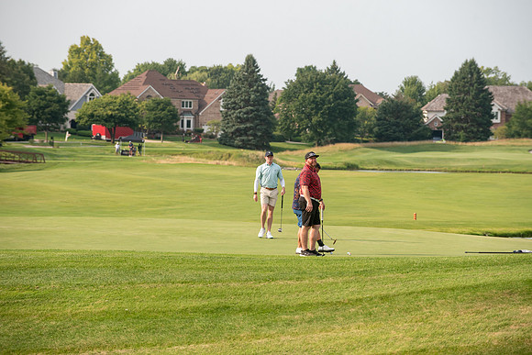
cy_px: 178
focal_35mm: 200
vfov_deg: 6.9
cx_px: 266
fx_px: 2959
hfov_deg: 10.3
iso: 250
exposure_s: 1/1250
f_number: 5
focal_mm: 200
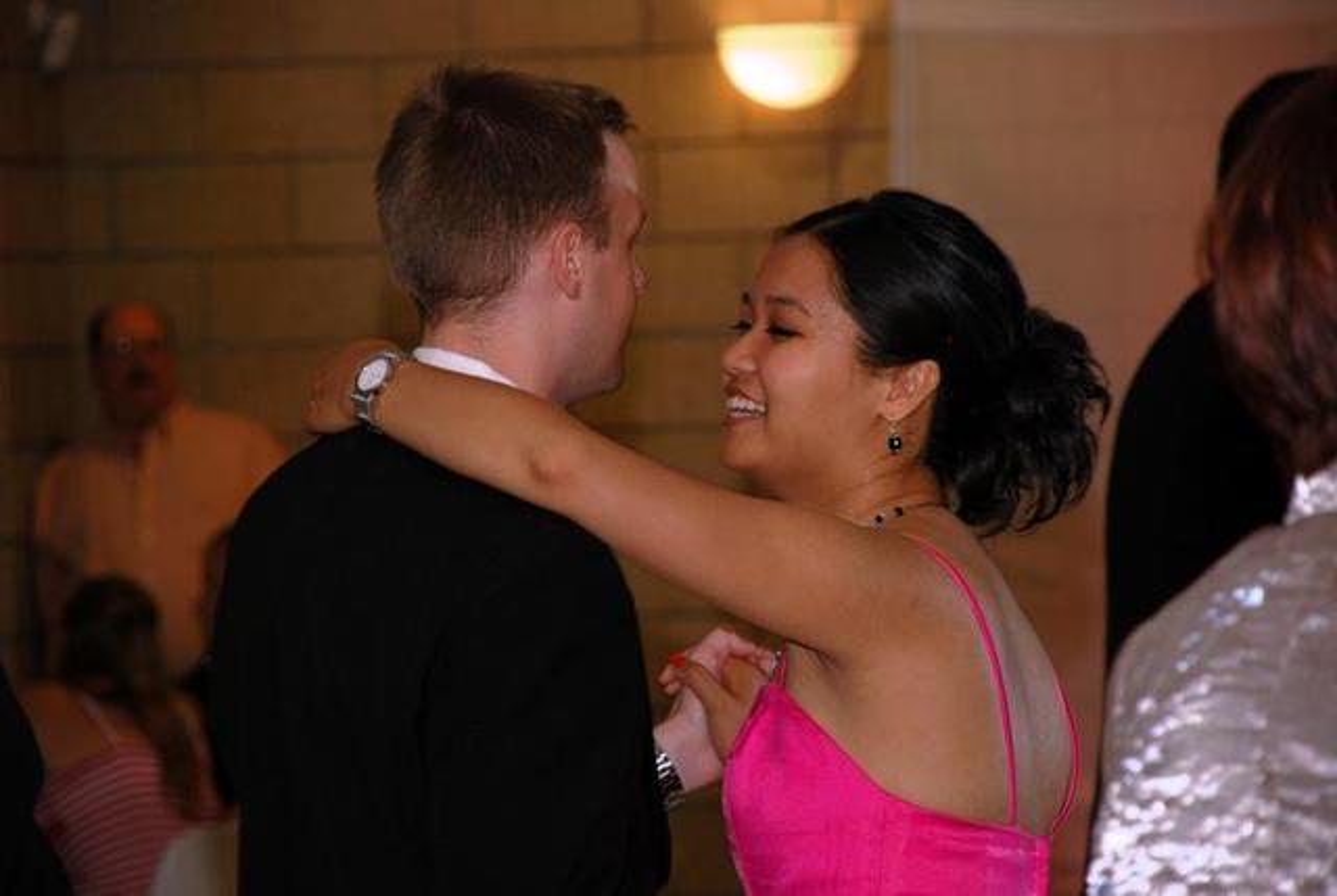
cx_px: 668
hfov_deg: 10.1
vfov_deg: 6.8
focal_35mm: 202
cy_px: 448
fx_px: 7533
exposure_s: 1/40
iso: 200
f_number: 5.6
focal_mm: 135
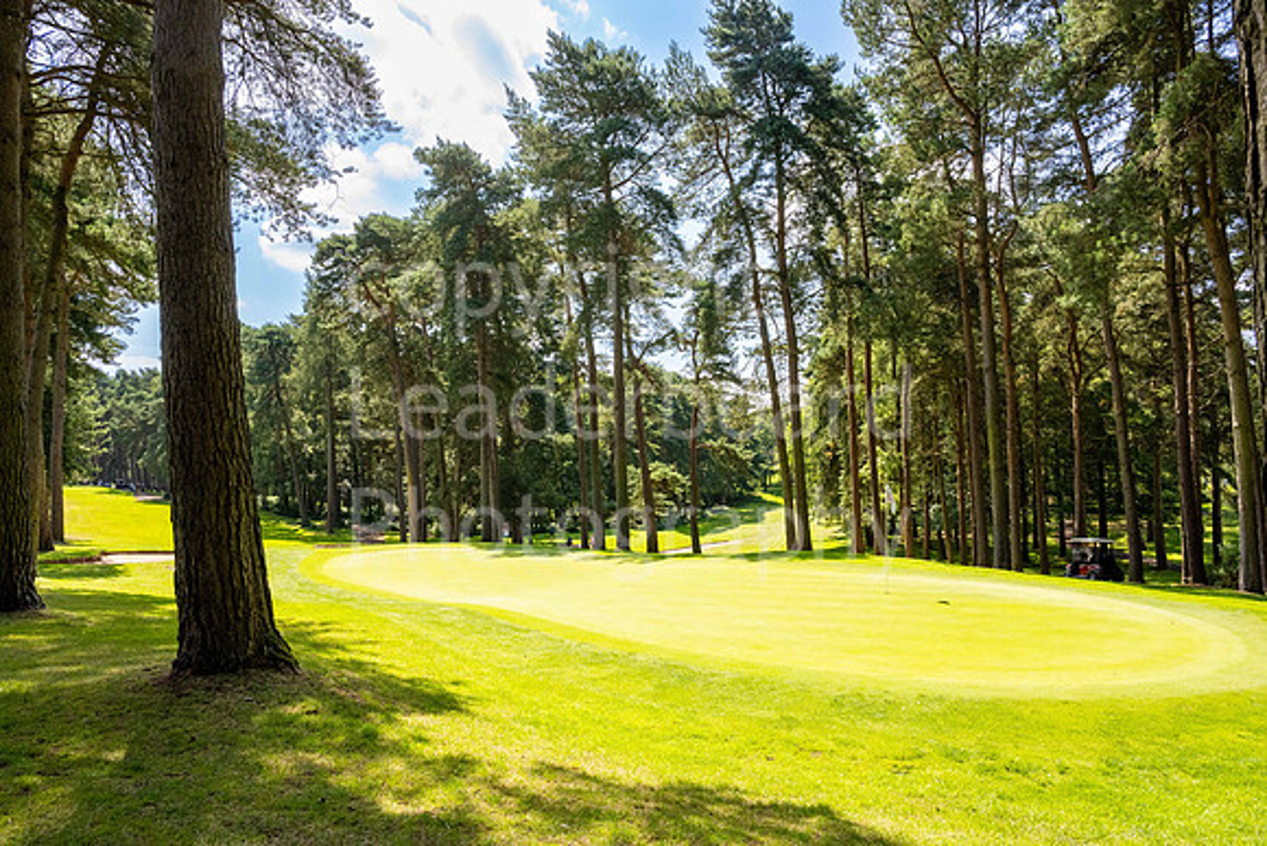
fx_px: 845
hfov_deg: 73.7
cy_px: 423
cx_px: 634
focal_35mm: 24
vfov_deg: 53.2
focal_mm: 24
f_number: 9
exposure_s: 1/1000
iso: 800
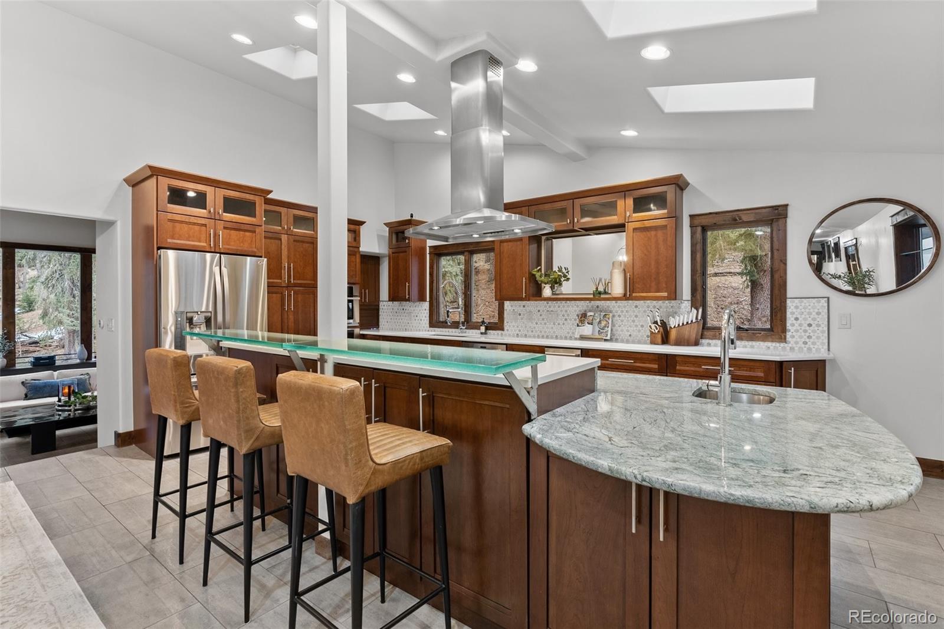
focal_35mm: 16
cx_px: 472
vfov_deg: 73.8
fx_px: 420
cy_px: 314
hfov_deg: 96.7
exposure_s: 1/2.5
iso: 640
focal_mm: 16
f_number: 8
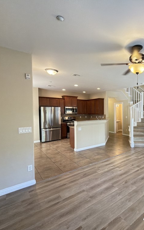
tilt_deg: -2.4
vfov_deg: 85.1
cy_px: 115
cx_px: 118
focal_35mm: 20
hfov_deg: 55.0
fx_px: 126
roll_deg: +0.2
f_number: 2.2
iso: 400
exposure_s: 1/60
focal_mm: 2.22
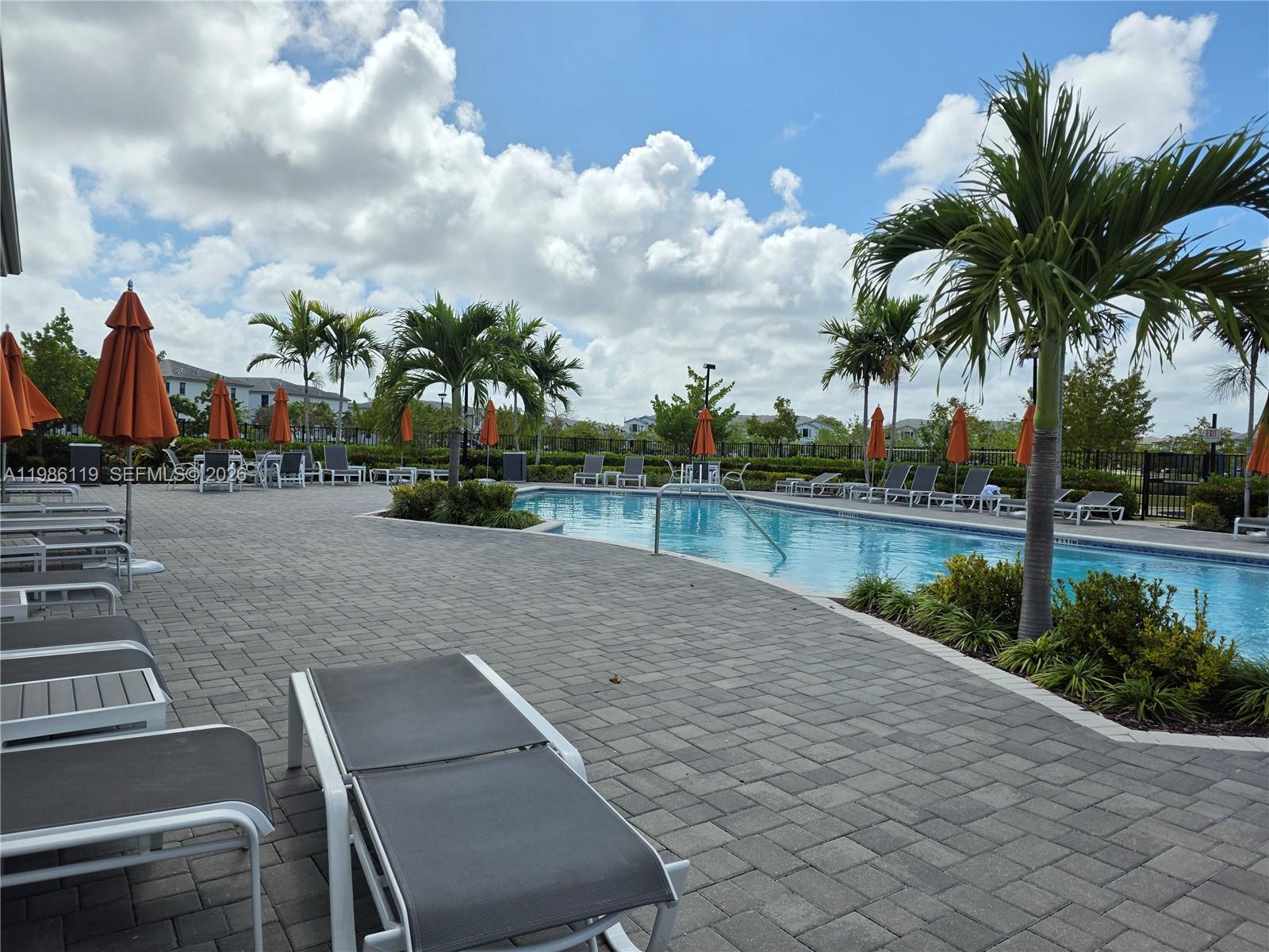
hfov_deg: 73.9
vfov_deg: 58.9
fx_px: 843
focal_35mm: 23
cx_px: 634
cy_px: 476
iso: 64
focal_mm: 6.3
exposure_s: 1/7944
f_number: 1.7
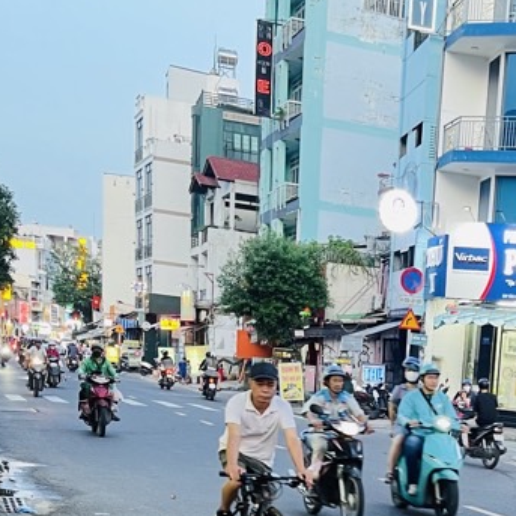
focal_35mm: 66
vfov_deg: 23.3
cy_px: 657
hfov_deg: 24.8
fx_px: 1113
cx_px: 519
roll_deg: -4.3
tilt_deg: -12.8
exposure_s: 1/50
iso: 160
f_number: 1.6
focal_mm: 5.1
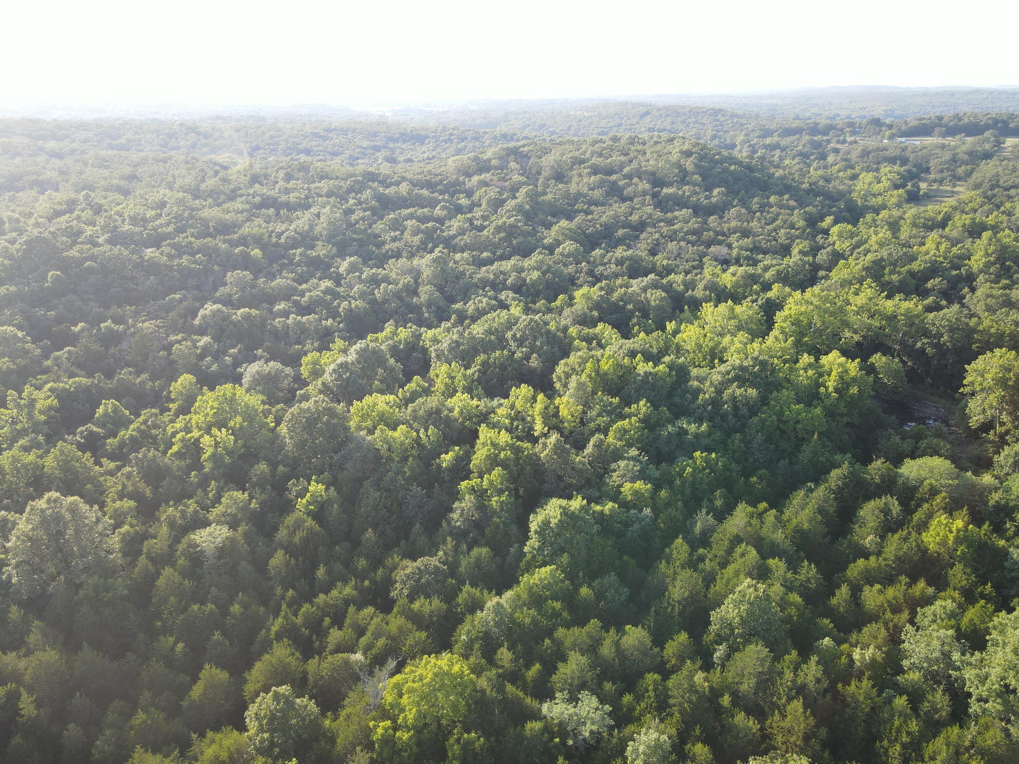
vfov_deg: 56.8
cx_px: 510
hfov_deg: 71.6
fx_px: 706
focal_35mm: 24
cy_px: 382
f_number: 2.8
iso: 100
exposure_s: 1/100
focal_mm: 4.5
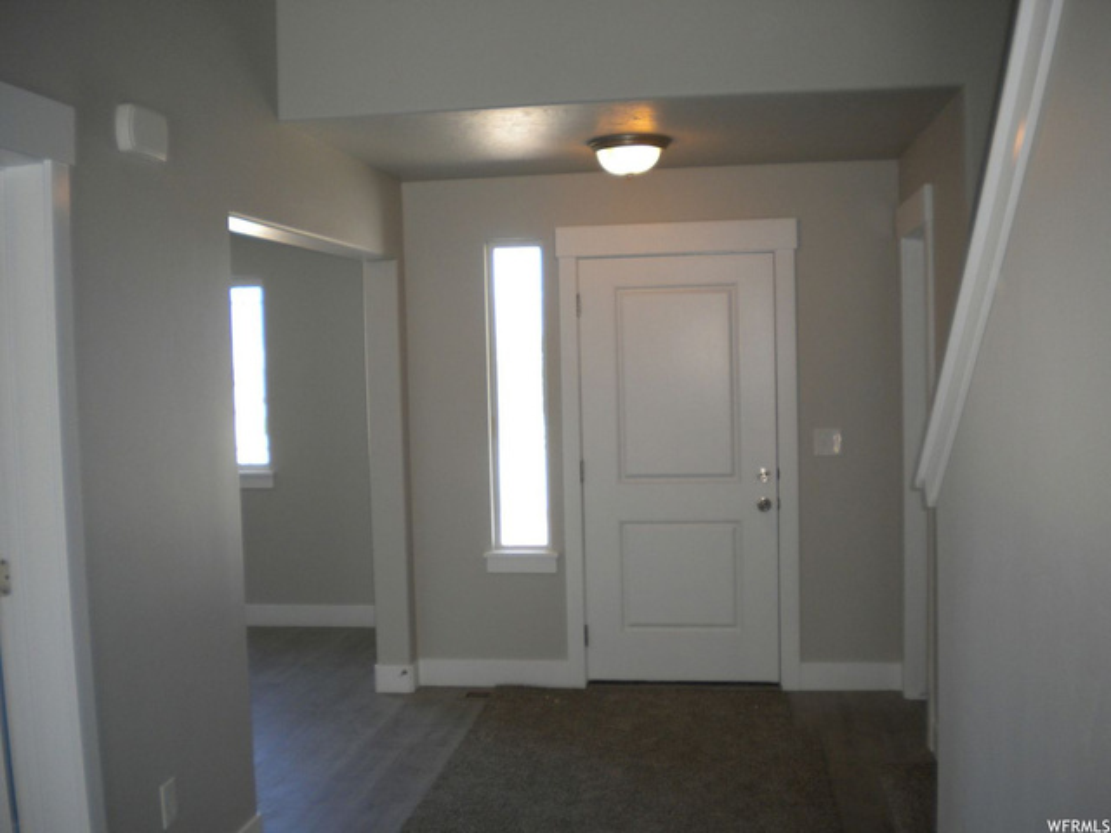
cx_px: 556
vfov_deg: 40.7
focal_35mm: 35
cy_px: 416
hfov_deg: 52.6
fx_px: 1123
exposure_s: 1/61.5
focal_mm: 6.3
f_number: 3.1
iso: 119
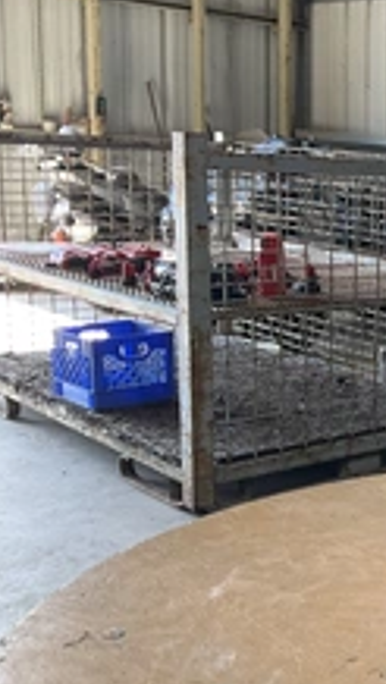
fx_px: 1053
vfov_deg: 36.0
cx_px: 609
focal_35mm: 58
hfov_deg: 18.1
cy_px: 377
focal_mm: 3
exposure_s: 1/122
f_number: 1.8
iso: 50
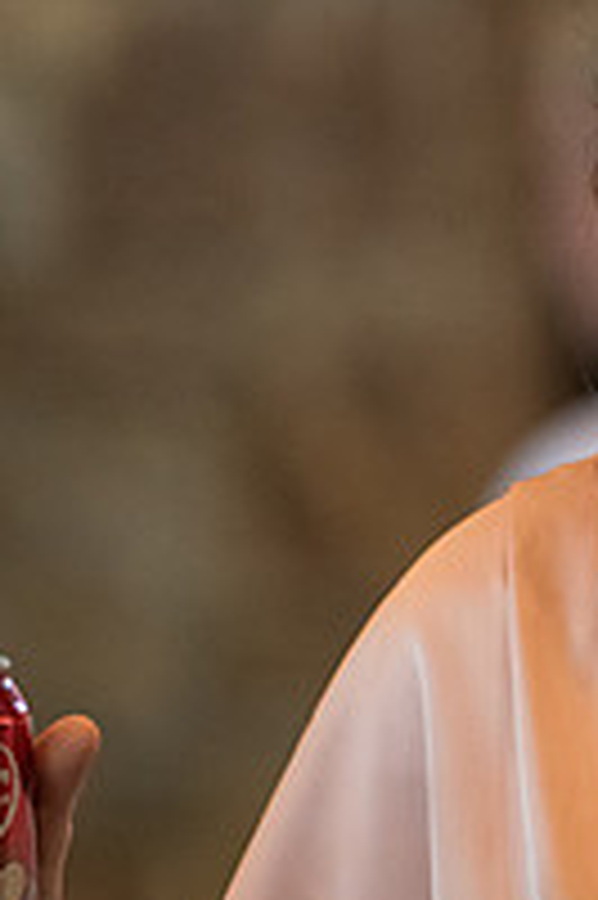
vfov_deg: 3.1
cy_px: 324
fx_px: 16497
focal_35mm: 661
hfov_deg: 2.1
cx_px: 692
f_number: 2.8
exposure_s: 1/250
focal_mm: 190
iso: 4000
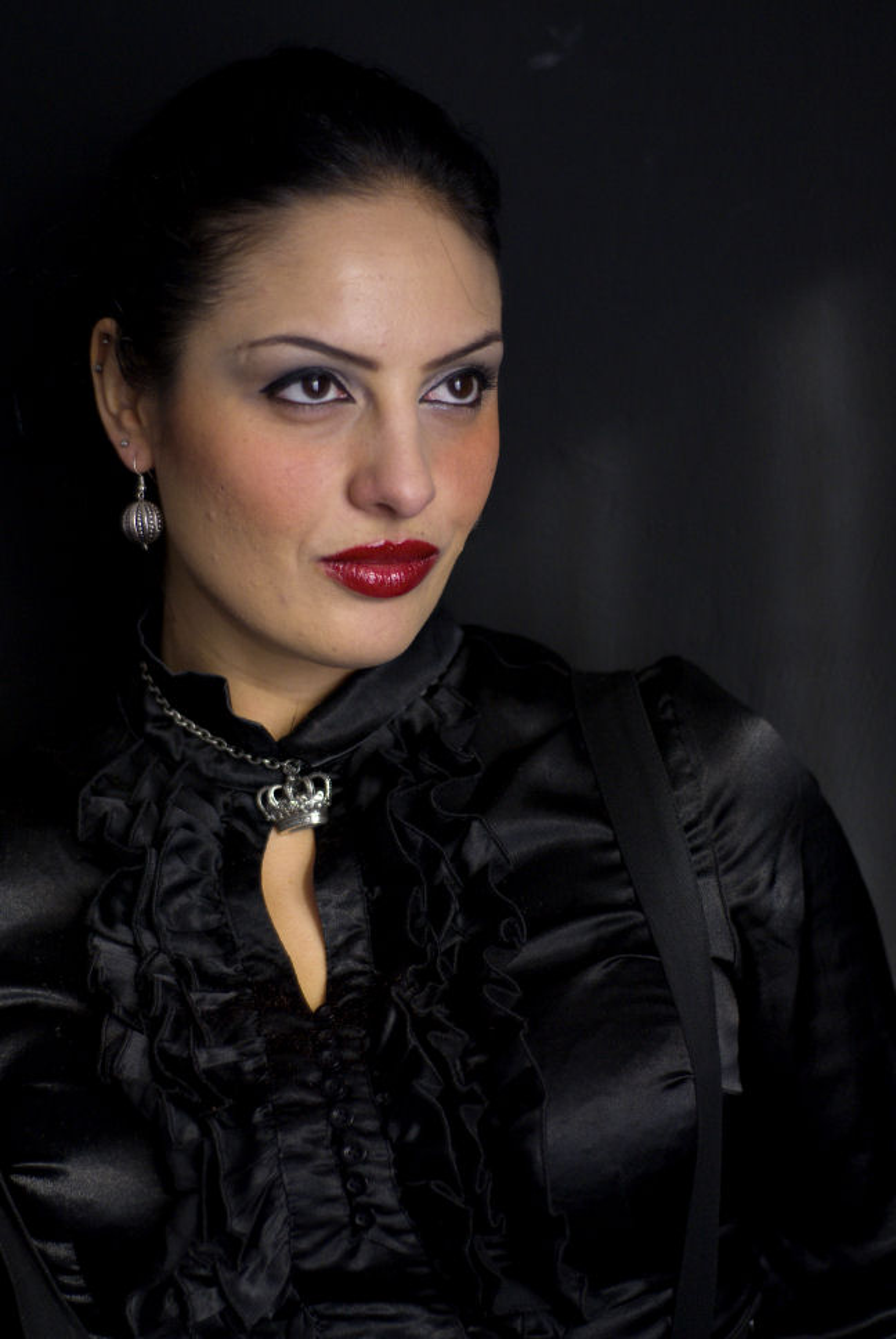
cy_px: 670
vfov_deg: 27.0
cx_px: 448
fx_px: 2792
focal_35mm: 75
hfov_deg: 18.2
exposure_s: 1/250
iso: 400
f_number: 2
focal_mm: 50
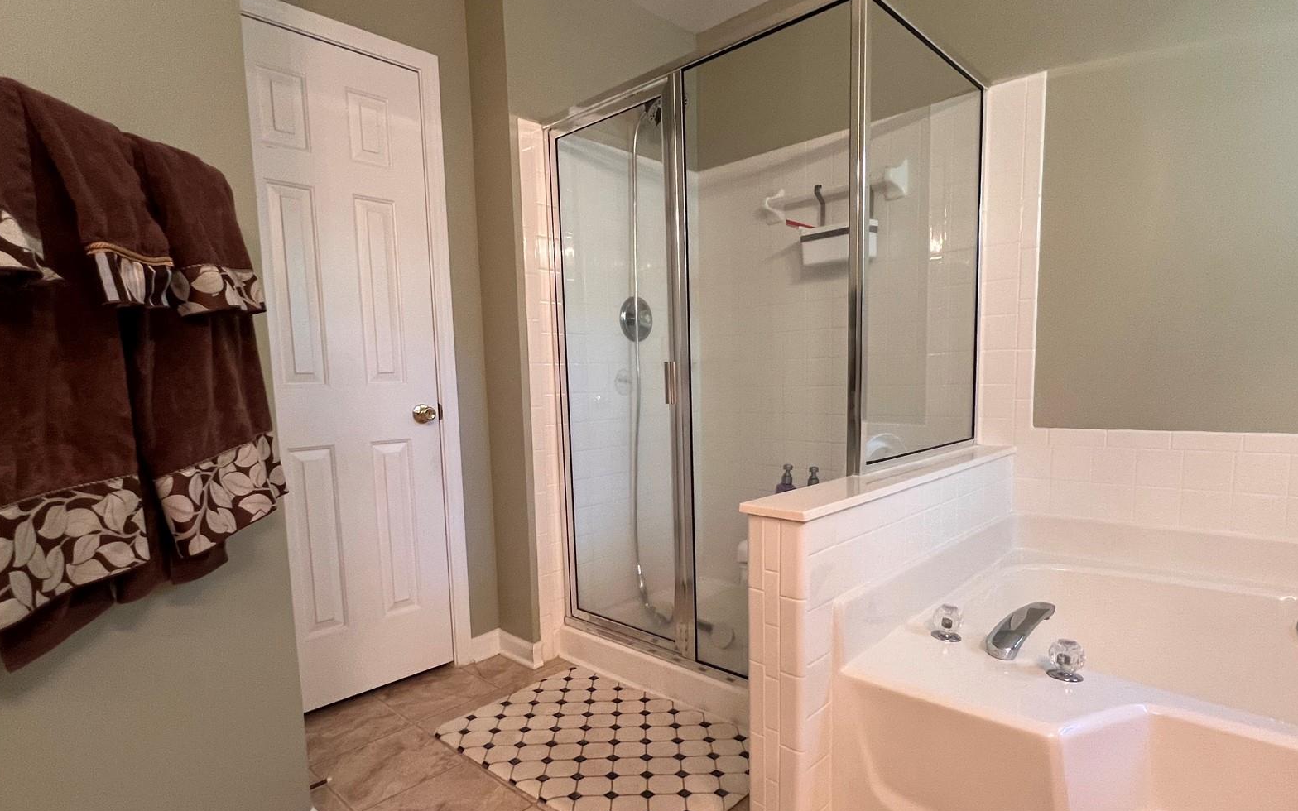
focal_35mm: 18
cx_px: 666
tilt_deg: -6.7
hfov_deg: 91.1
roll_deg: +1.9
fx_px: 637
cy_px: 463
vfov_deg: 64.7
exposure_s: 1/60
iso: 250
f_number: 1.8
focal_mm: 1.57
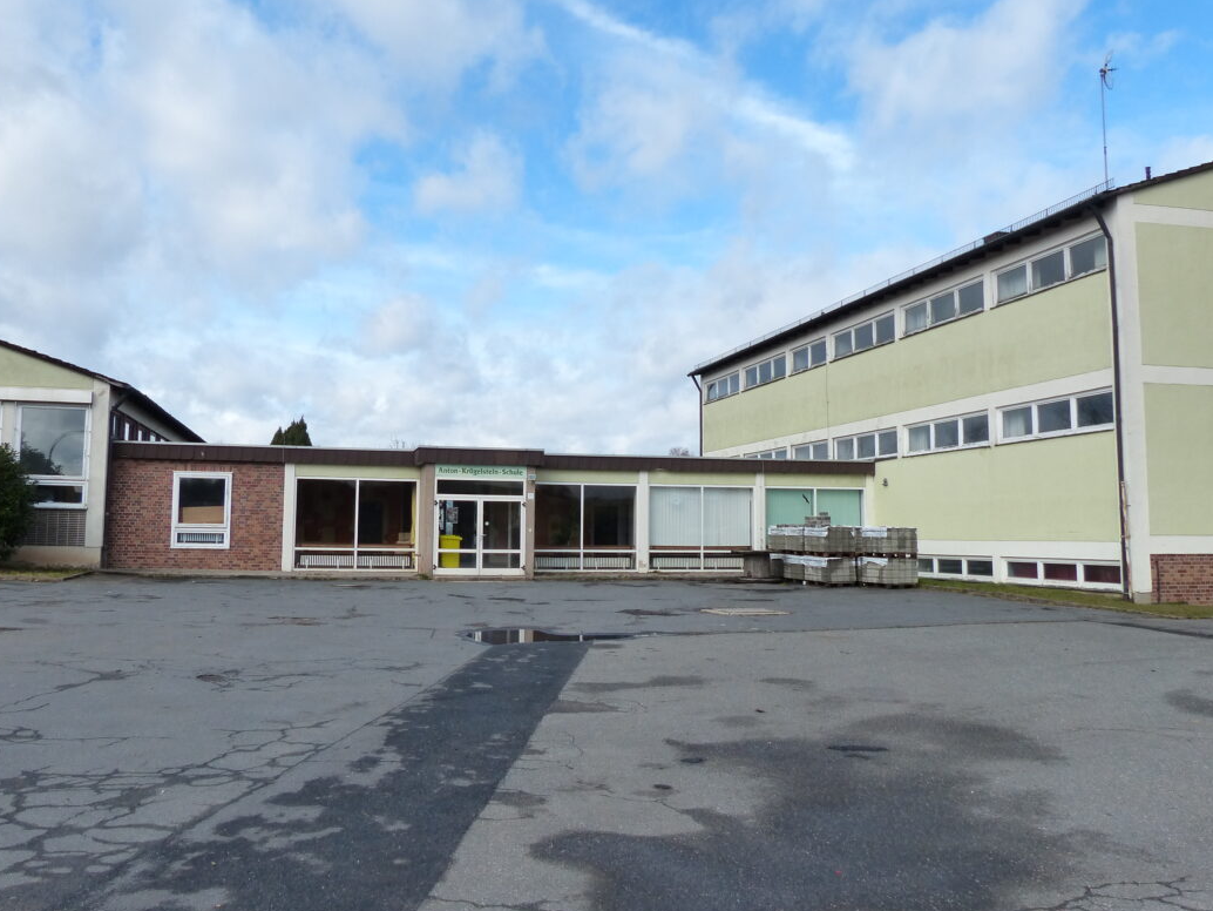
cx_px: 558
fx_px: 1016
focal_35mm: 29
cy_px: 451
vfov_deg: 48.2
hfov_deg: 61.6
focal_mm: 4.5
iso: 160
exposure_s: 1/800
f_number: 4
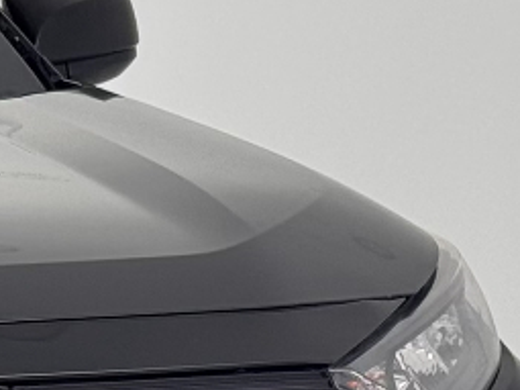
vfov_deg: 7.6
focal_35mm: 193
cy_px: 461
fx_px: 2898
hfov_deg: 9.7
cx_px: -451
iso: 64
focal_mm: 6.76
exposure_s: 1/205
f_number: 1.78
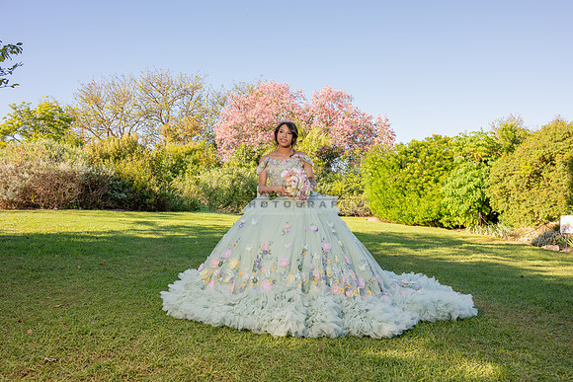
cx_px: 286
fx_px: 438
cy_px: 191
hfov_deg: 66.4
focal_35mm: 28
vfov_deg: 47.2
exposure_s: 1/200
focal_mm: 27.5
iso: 200
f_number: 7.1
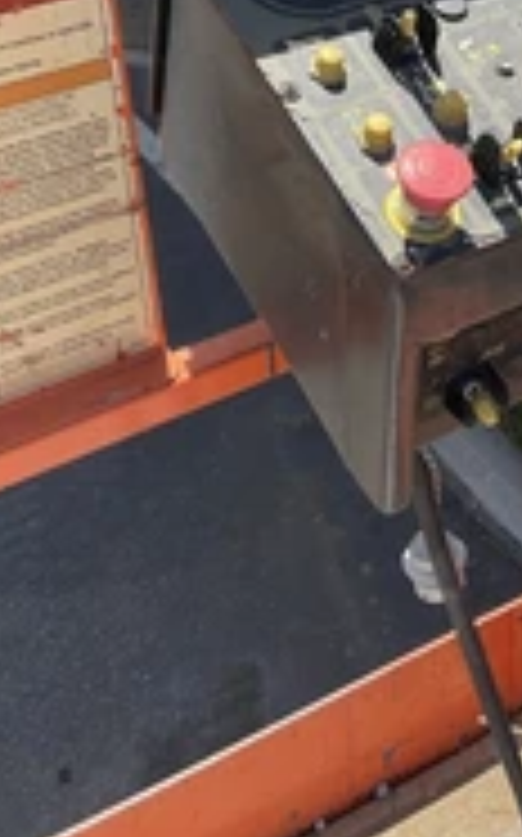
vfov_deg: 30.5
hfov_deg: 19.1
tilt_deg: -36.5
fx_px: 1505
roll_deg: -3.0
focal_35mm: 66
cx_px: 526
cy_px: 189
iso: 16
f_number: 1.8
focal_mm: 3
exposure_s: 1/504
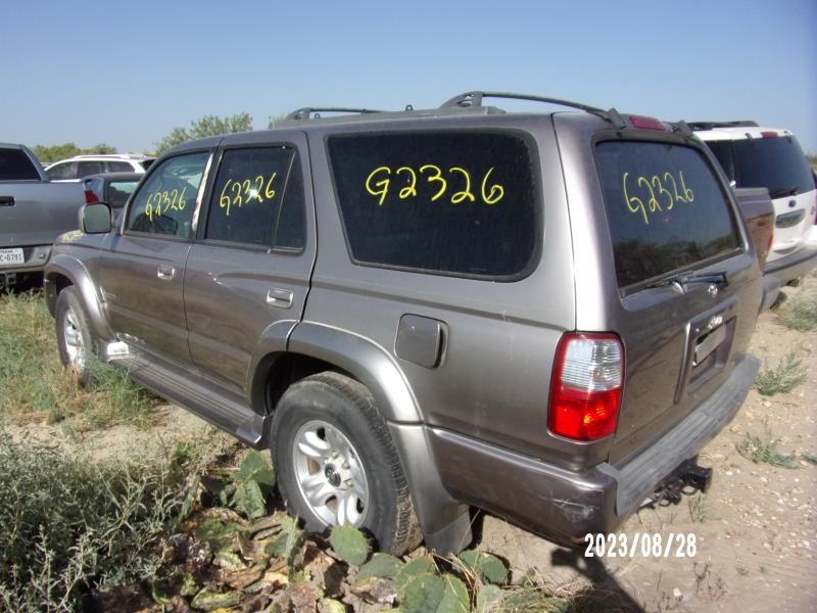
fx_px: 566
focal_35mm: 24
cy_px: 306
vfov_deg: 56.8
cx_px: 408
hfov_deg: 71.6
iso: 80
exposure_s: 1/1200
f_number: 3.3
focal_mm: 4.3
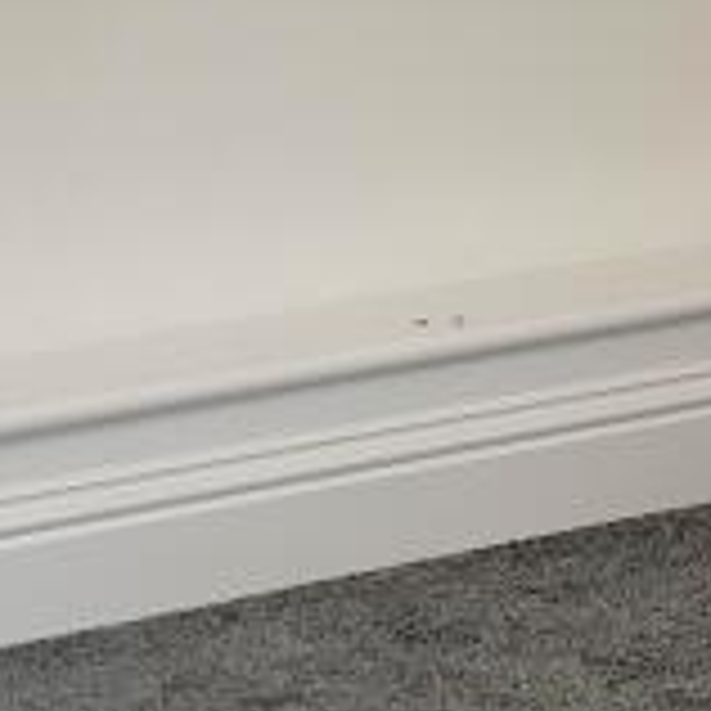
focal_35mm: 149
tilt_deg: -10.5
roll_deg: +0.9
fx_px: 3462
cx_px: 1868
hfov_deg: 9.9
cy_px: -117
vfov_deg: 11.5
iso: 100
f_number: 1.5
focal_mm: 5.7
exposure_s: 1/50
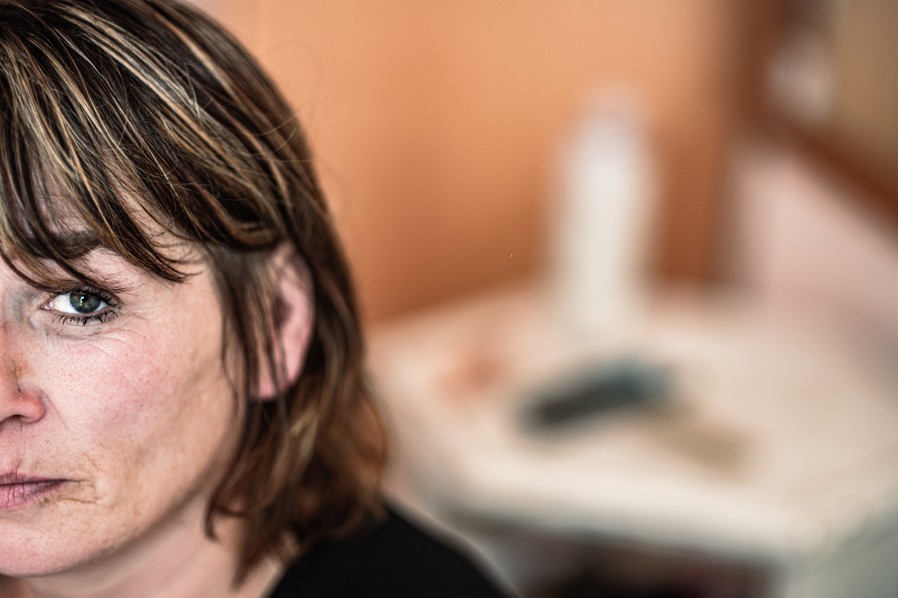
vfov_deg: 16.1
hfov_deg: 23.9
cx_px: 449
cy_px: 299
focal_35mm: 85
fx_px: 2119
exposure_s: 1/100
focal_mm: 85
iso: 500
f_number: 1.4
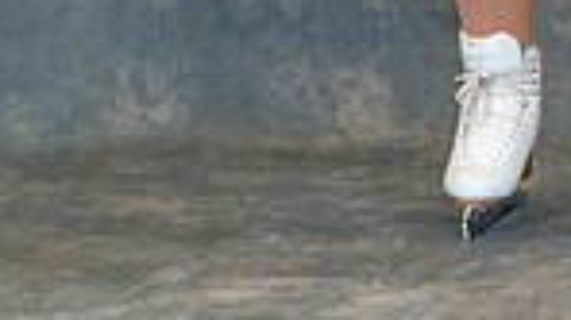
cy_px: -384
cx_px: 594
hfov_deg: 5.9
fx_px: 5537
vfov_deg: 3.3
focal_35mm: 366
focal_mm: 85
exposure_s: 1/160
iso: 3200
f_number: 4
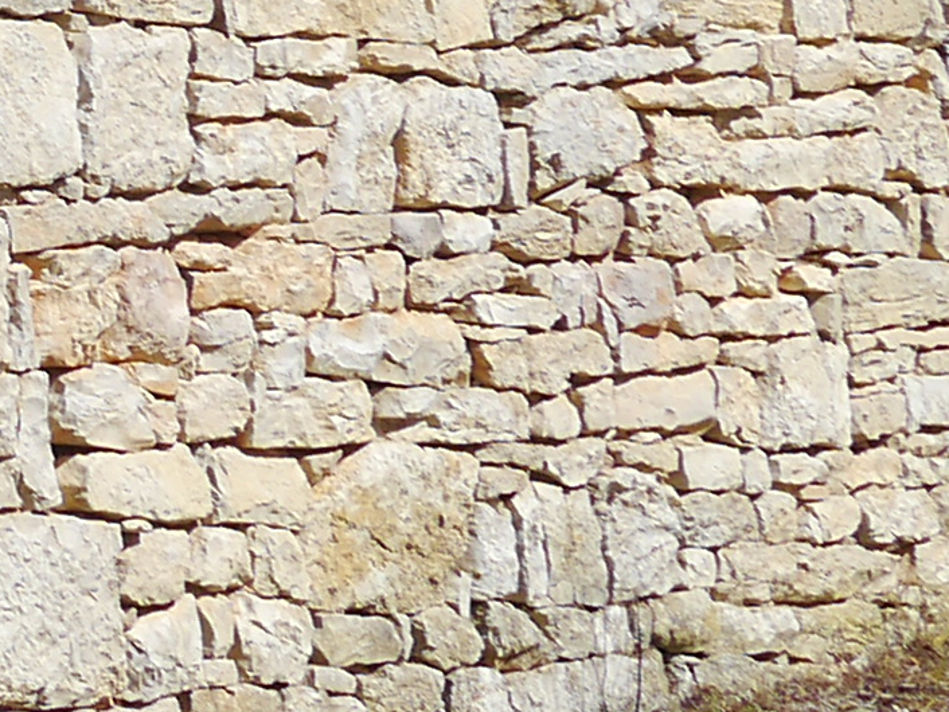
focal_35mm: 182
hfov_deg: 9.0
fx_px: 4991
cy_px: -802
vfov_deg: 7.7
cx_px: -1809
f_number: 8
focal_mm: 14
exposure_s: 1/400
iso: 160
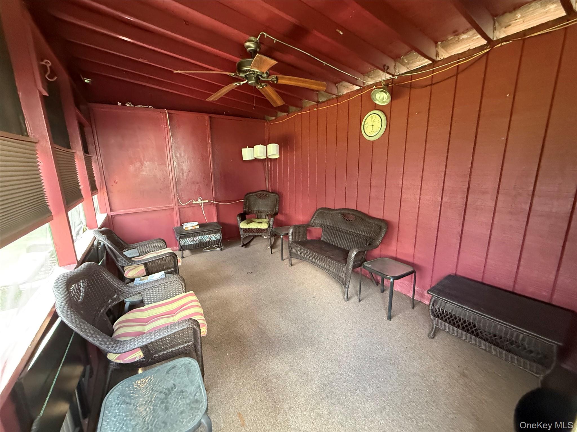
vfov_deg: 85.7
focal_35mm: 14
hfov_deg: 102.1
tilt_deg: -10.8
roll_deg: -0.2
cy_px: 216
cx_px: 288
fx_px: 233
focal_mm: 2.22
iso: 640
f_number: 2.2
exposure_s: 1/60
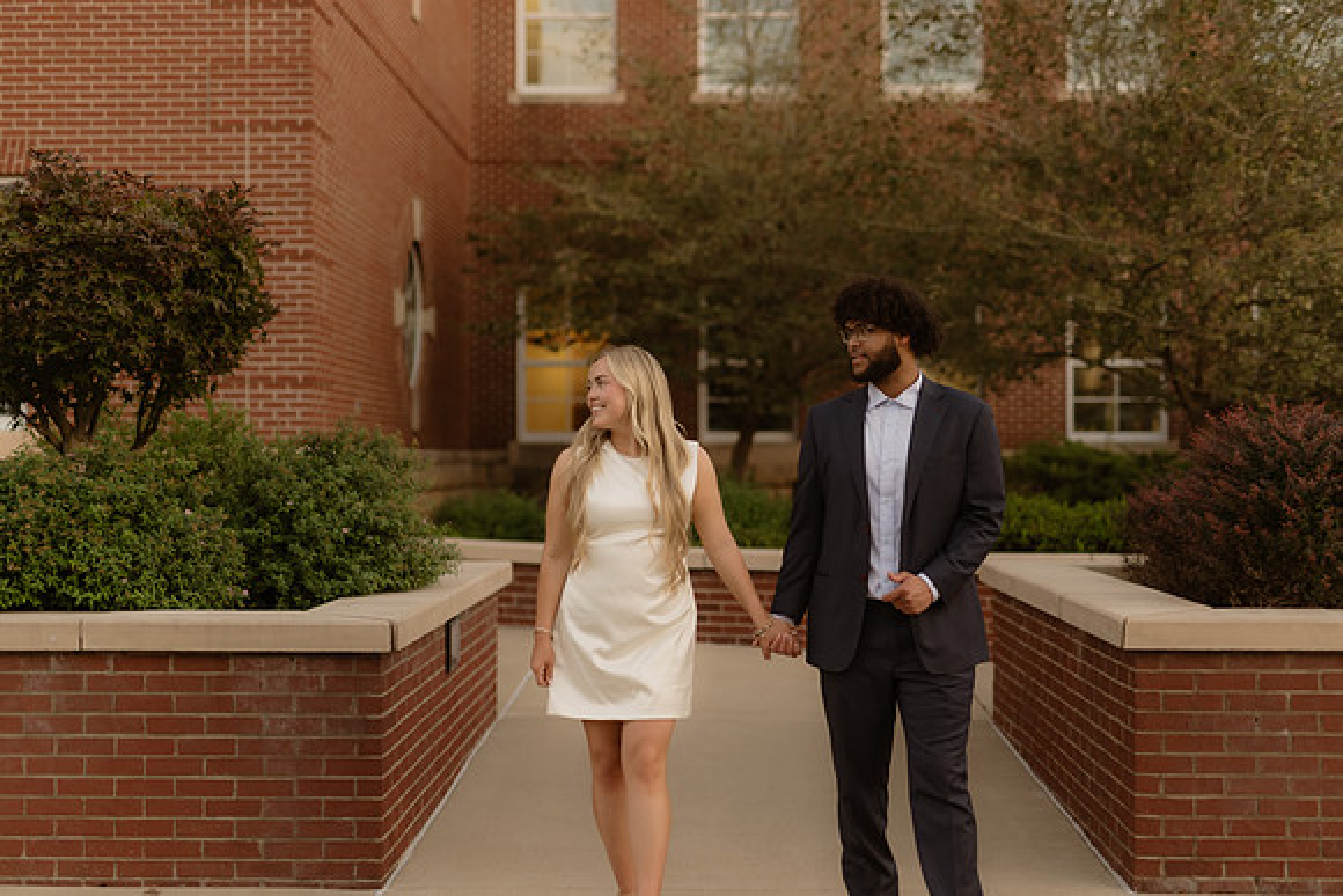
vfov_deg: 25.8
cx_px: 672
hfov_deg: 37.9
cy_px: 448
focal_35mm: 52
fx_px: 1954
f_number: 1.4
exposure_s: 1/320
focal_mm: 50
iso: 250
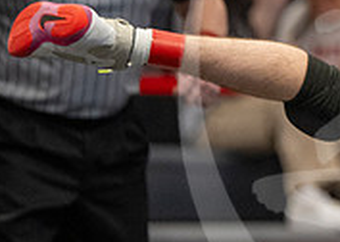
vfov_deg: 1.8
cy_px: 136
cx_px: 627
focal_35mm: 784
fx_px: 7562
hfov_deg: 2.6
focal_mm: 200
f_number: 2.8
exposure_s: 1/1000
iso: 3200
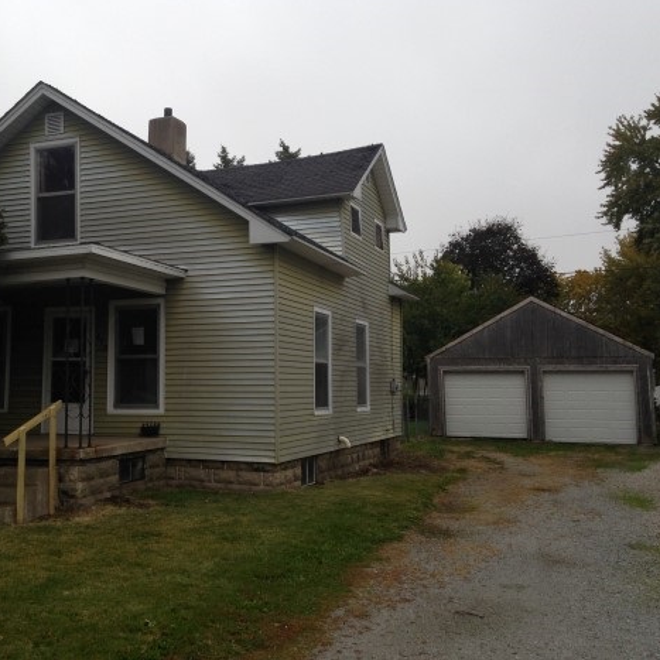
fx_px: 863
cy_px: 322
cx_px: 212
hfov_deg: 41.2
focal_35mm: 40
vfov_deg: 41.9
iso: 50
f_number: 2.4
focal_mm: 4.12
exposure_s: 1/476
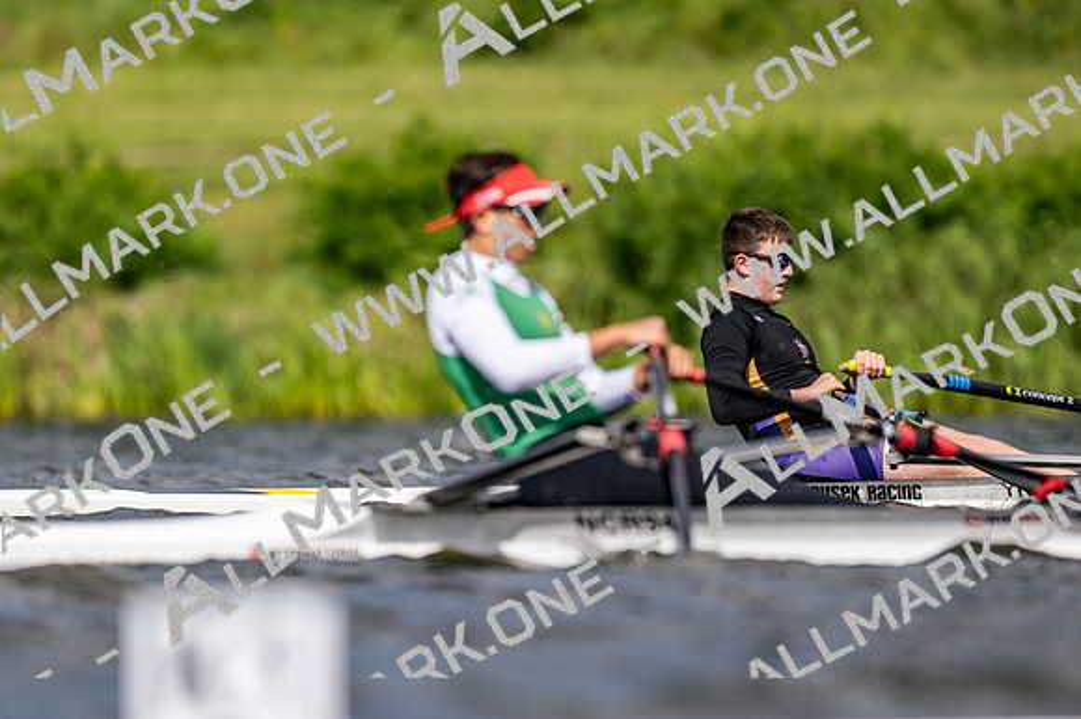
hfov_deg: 2.3
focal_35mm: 900
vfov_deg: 1.5
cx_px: 540
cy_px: 360
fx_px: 27009
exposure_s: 1/2500
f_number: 4
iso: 160
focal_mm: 600
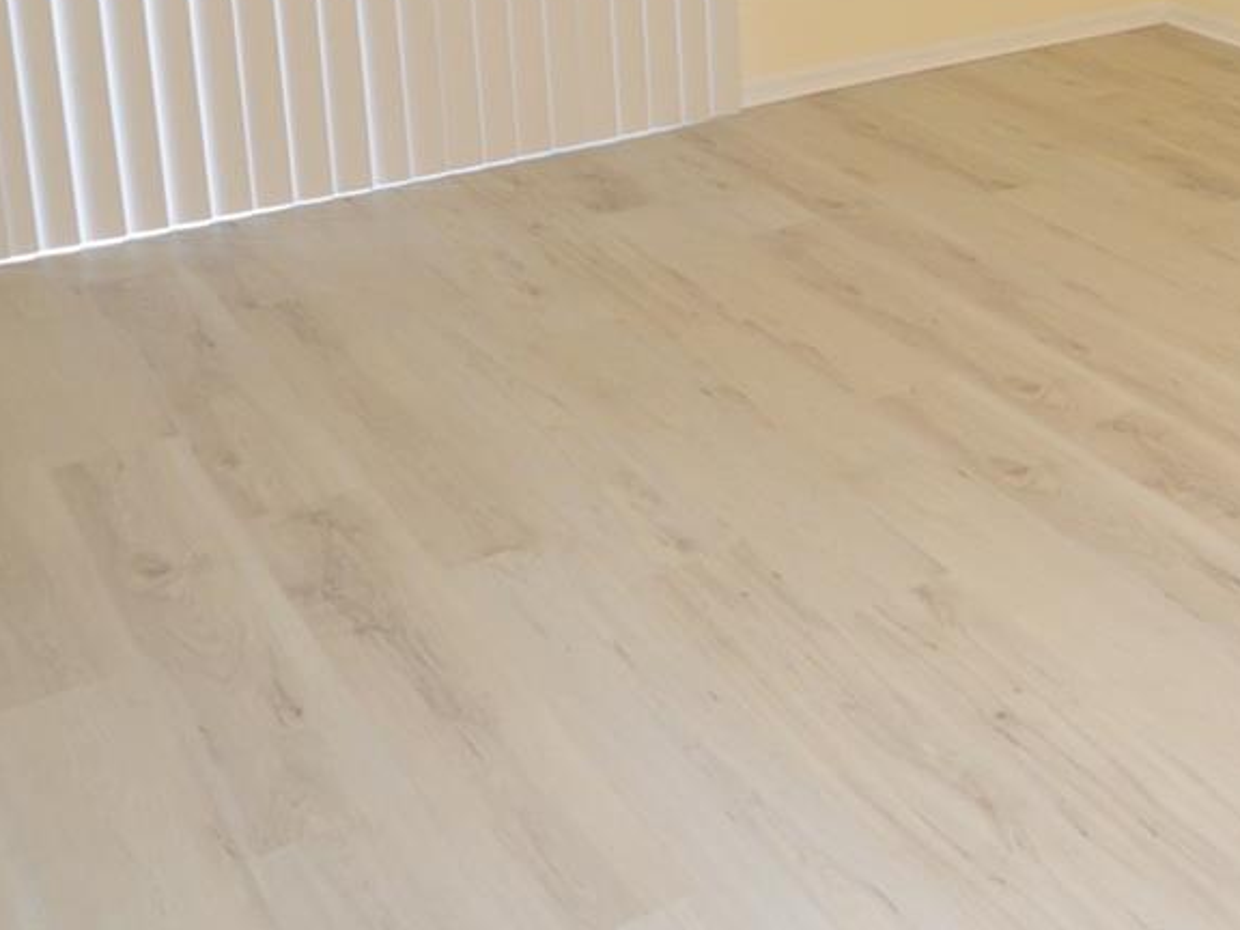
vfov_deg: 27.9
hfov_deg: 34.2
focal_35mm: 48
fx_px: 1719
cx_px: 1371
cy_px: -59
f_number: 4.5
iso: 400
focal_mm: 12
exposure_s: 1/80
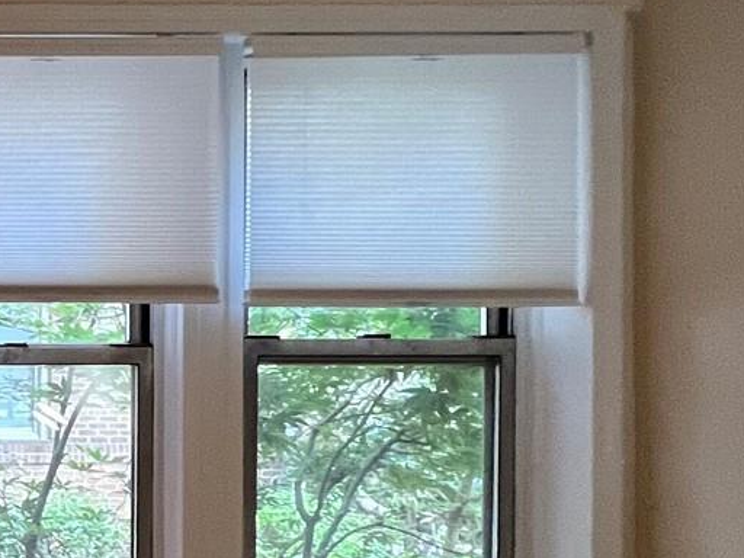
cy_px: 378
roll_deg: +0.7
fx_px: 1118
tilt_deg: +1.0
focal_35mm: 52
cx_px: -504
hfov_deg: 23.9
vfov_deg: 27.8
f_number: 1.8
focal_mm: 1.57
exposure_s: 1/60
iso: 250
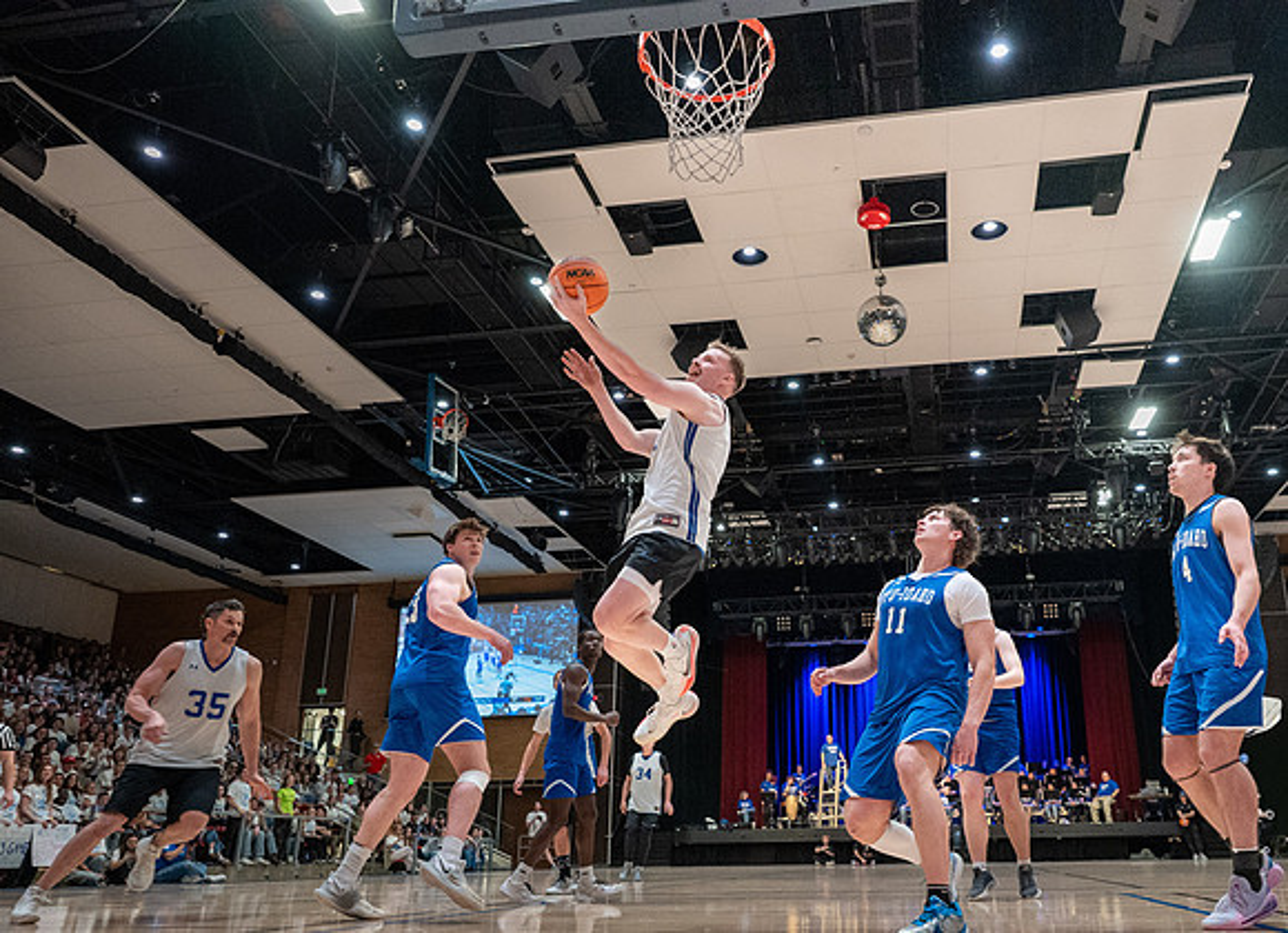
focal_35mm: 29
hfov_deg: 61.7
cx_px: 797
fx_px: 1062
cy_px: 531
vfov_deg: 47.3
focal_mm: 24
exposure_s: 1/500
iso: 8000
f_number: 2.8
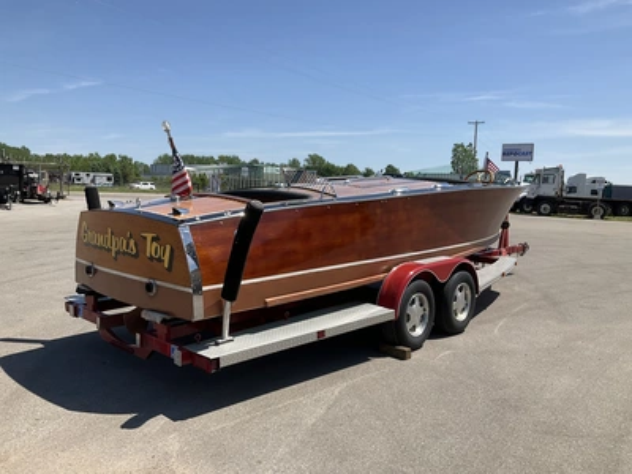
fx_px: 529
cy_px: 237
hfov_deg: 61.7
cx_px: 316
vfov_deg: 48.2
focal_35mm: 29
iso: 25
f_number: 1.8
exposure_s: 1/2141
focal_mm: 3
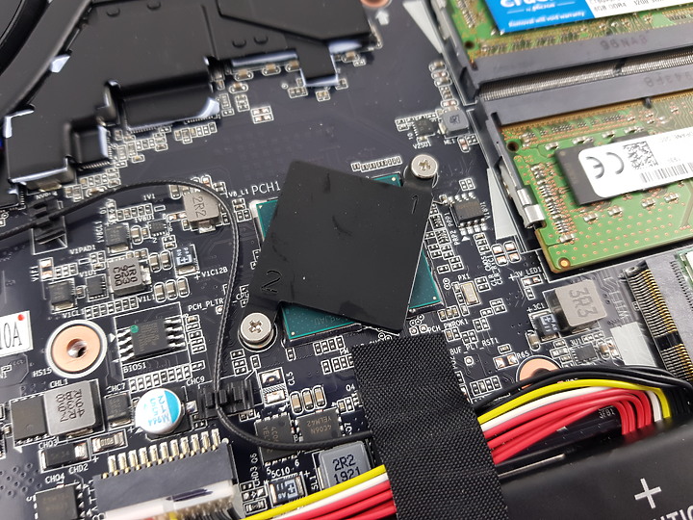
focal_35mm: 26
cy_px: 260
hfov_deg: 67.3
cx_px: 346
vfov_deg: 53.1
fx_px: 521
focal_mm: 4.3
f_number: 1.7
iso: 50
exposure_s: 1/60
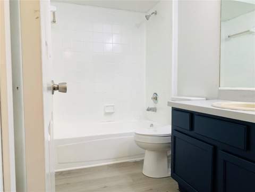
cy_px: 96
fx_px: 192
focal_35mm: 26
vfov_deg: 53.1
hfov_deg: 67.3
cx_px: 128
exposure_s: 1/93
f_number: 1.8
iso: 100
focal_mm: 4.25
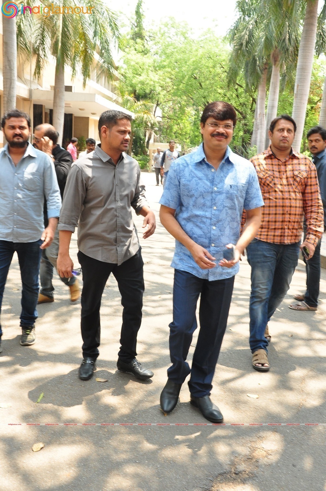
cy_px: 246
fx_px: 490
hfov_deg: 36.8
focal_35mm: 36
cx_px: 163
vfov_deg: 53.2
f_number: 9
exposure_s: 1/125
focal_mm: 24
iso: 500
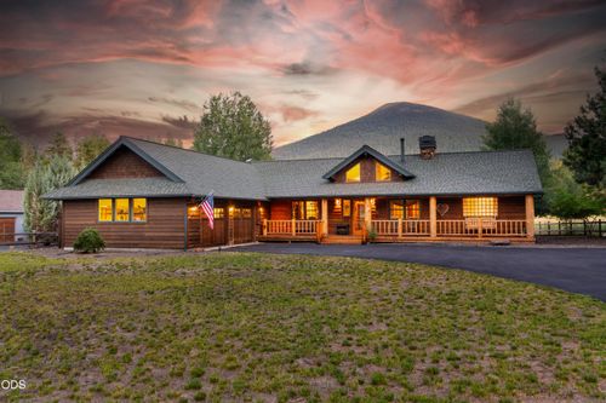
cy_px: 202
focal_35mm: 30
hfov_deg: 61.9
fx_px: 505
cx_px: 303
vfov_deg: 43.6
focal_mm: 20
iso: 100
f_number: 8
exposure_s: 3.2
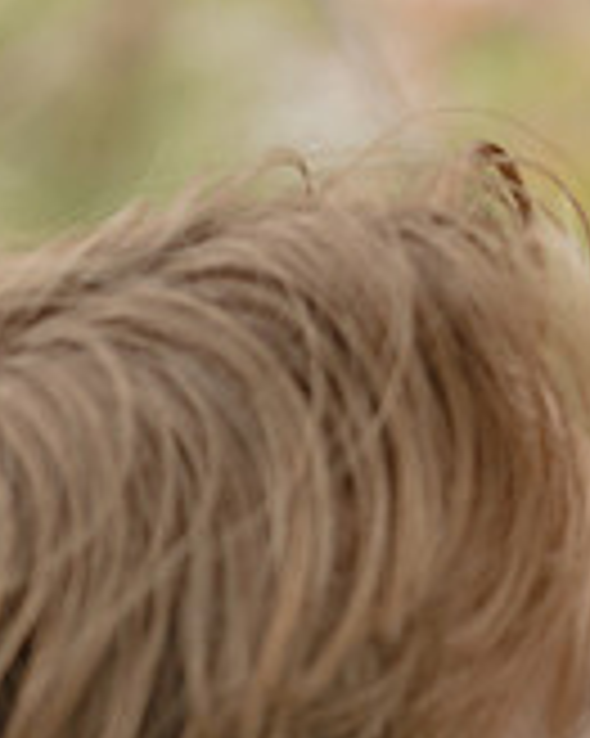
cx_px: 806
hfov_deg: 5.4
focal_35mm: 283
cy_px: 866
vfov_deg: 6.8
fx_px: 6183
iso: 800
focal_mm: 85
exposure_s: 1/160
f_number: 2.5
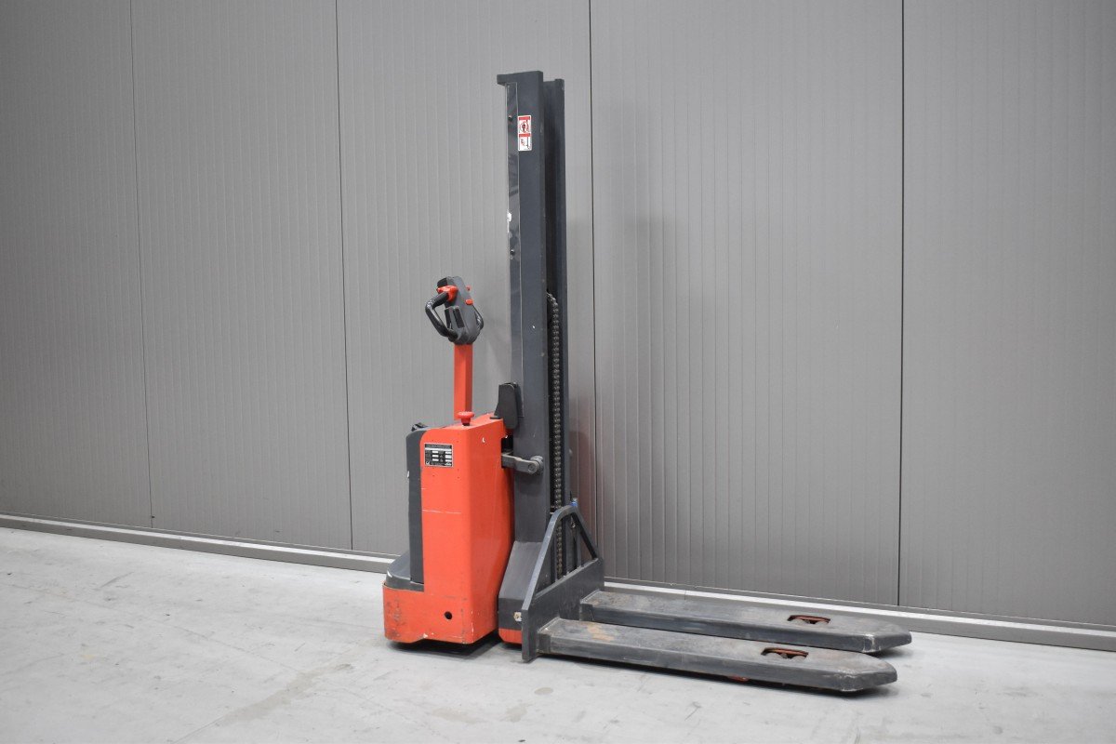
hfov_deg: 53.1
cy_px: 372
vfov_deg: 36.9
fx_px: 1116
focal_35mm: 36
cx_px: 558
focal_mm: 24
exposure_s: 1/60
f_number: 4
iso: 1600
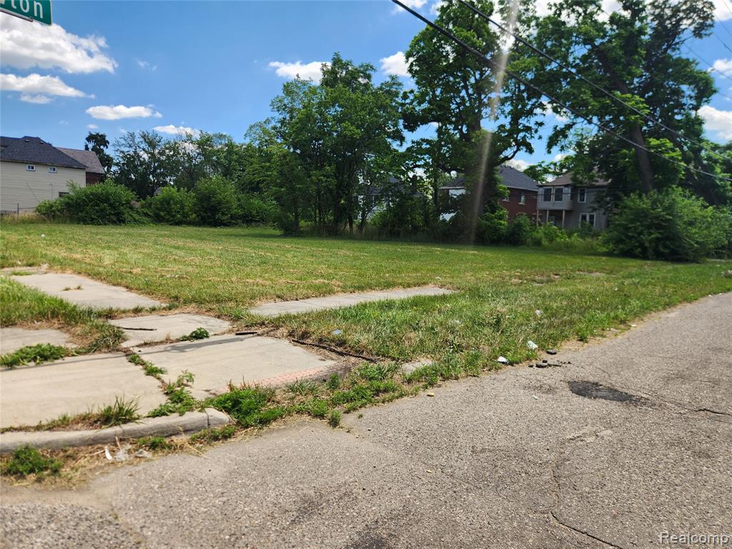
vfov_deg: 58.9
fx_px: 486
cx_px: 366
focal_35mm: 23
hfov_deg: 73.9
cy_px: 274
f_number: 1.8
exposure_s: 1/1293
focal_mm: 5.4
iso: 20
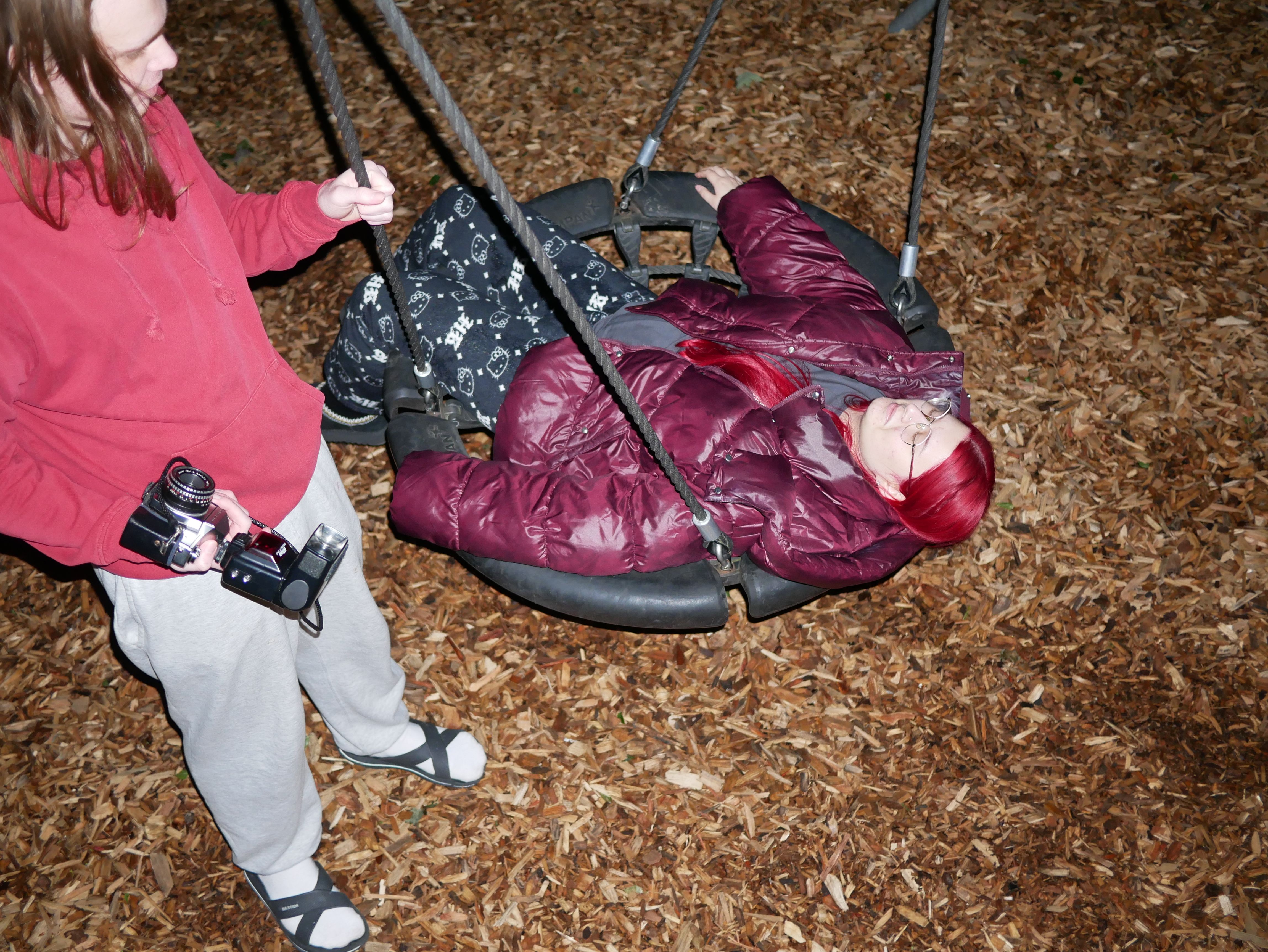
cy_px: 476
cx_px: 634
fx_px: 1466
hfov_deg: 46.8
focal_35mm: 40
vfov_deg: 36.0
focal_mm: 20
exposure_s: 1/60
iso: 800
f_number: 1.7
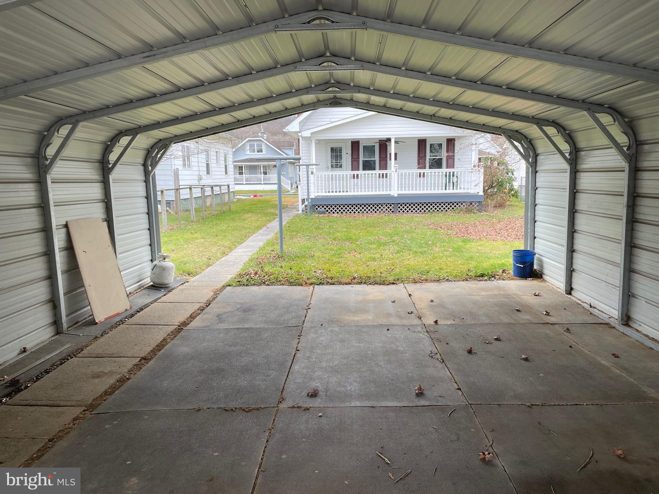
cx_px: 330
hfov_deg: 67.3
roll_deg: +1.5
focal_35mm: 26
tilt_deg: -8.3
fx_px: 495
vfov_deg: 53.1
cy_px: 247
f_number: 1.6
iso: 32
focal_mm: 4.2
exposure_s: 1/173
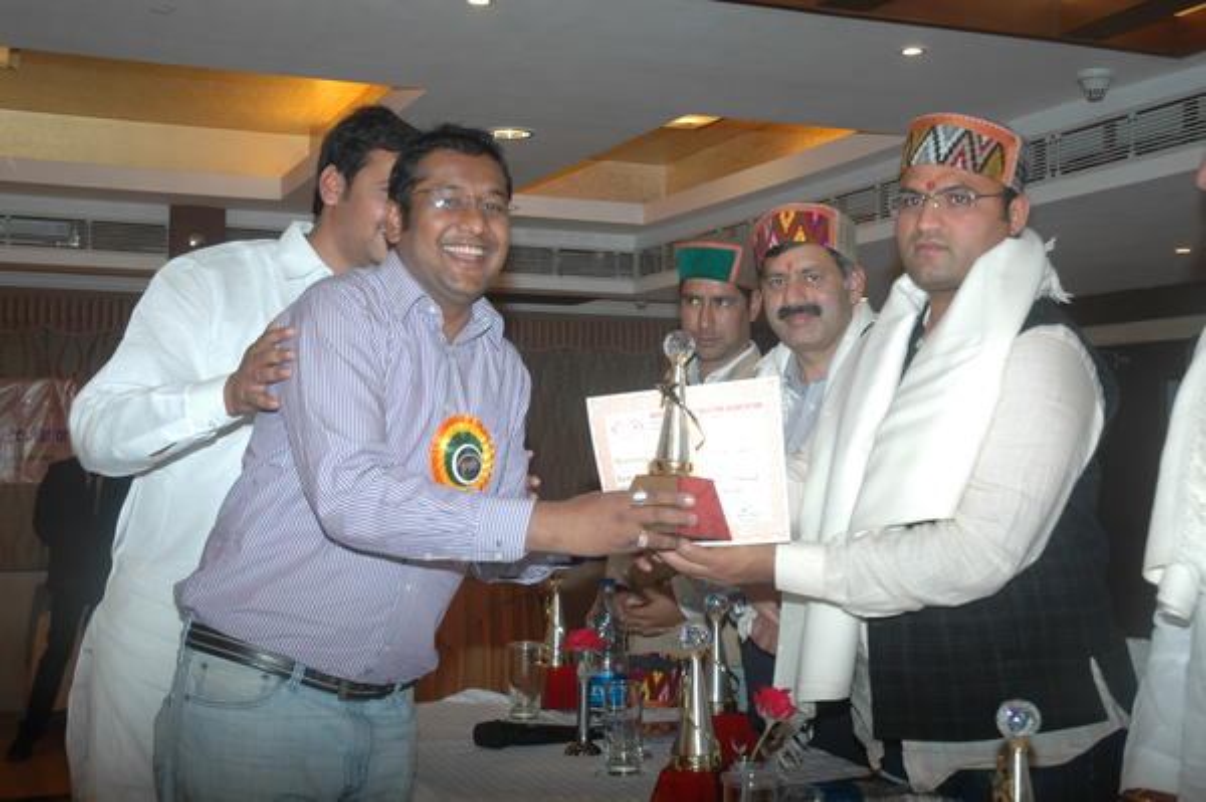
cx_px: 603
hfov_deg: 42.4
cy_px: 401
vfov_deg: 28.9
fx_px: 1556
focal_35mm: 46
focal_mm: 31
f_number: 4.5
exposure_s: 1/60
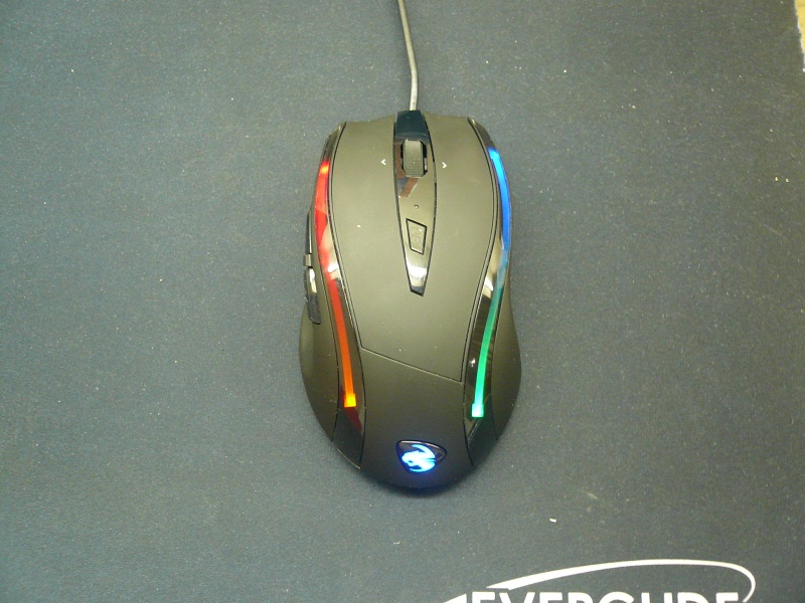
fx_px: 651
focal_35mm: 28
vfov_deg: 49.7
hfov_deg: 63.4
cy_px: 302
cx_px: 402
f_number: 2.8
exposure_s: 1/5
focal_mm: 4.6
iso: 200
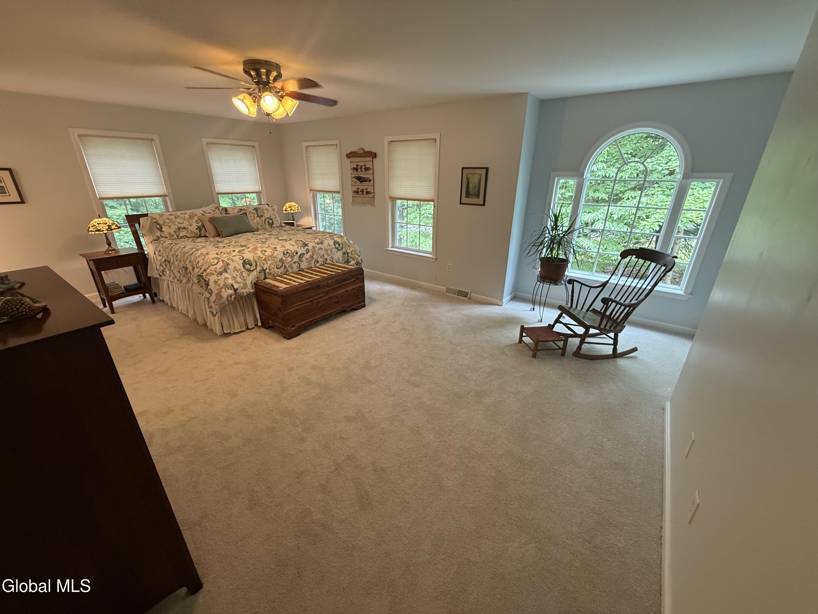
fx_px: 331
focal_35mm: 14
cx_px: 409
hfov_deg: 102.1
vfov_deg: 85.7
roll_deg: +0.2
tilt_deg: -22.5
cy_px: 307
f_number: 2.2
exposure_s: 1/60
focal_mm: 2.22
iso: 250
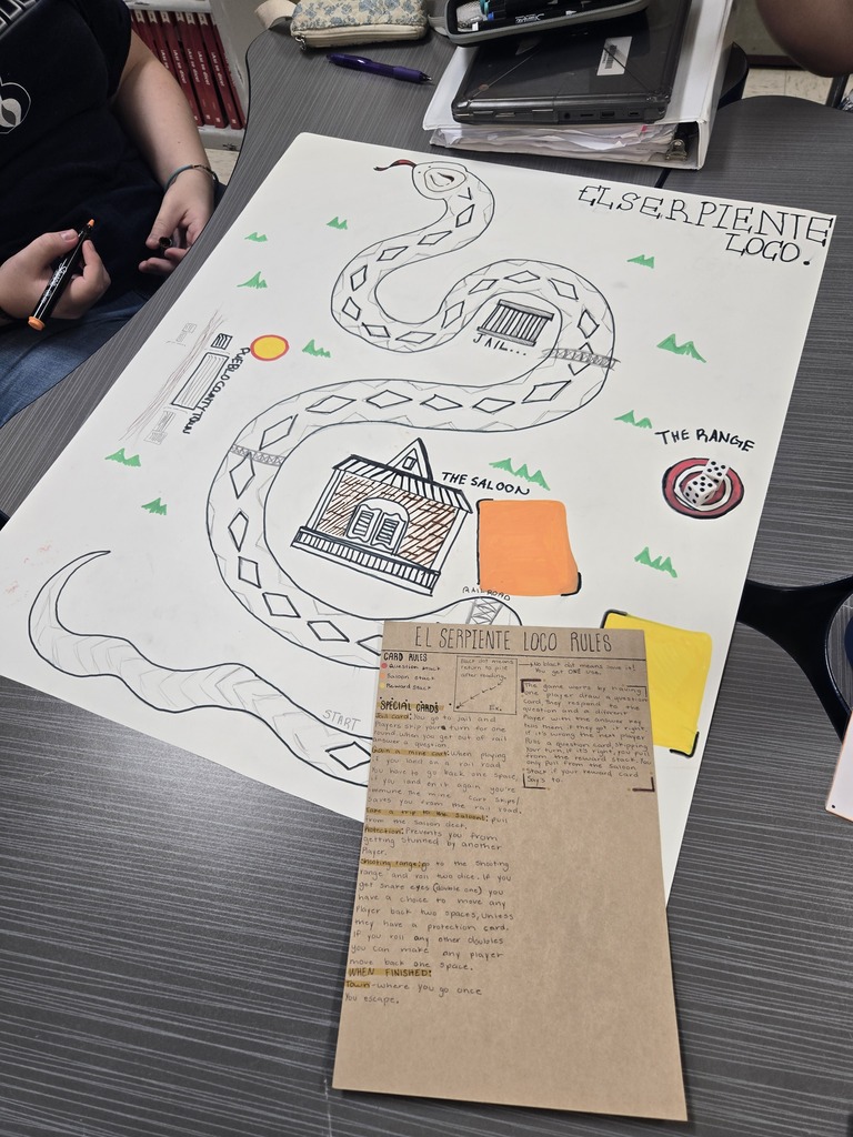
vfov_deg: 73.9
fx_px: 756
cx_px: 426
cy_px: 568
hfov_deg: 58.9
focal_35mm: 23
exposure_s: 1/120
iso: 80
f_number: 1.8
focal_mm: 5.4
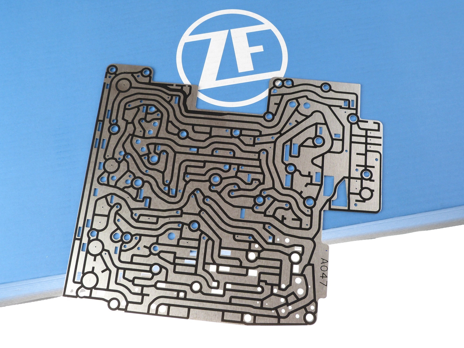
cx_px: 232
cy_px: 174
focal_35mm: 37
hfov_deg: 50.1
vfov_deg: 38.7
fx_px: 496
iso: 125
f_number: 3.1
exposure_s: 1/60
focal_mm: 6.5
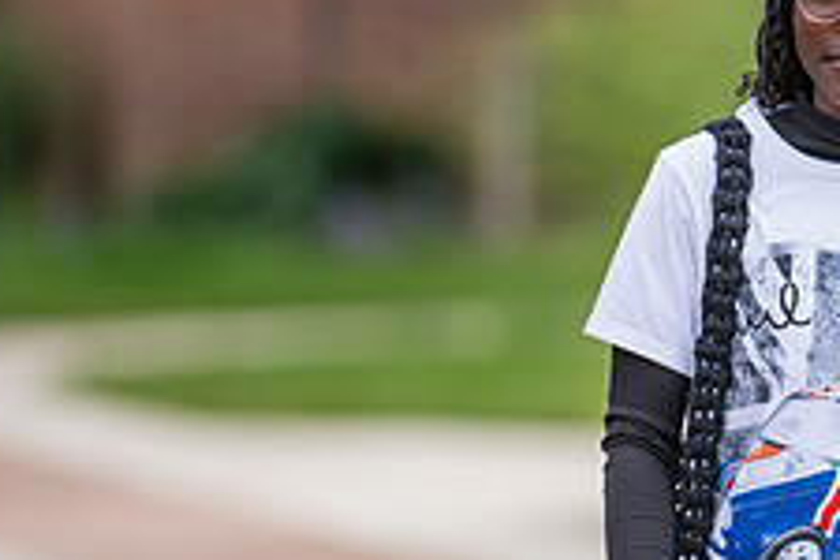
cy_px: 230
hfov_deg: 2.7
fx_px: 18012
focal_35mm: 772
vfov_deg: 1.8
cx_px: 847
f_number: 3.2
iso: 100
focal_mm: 300
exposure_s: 1/640
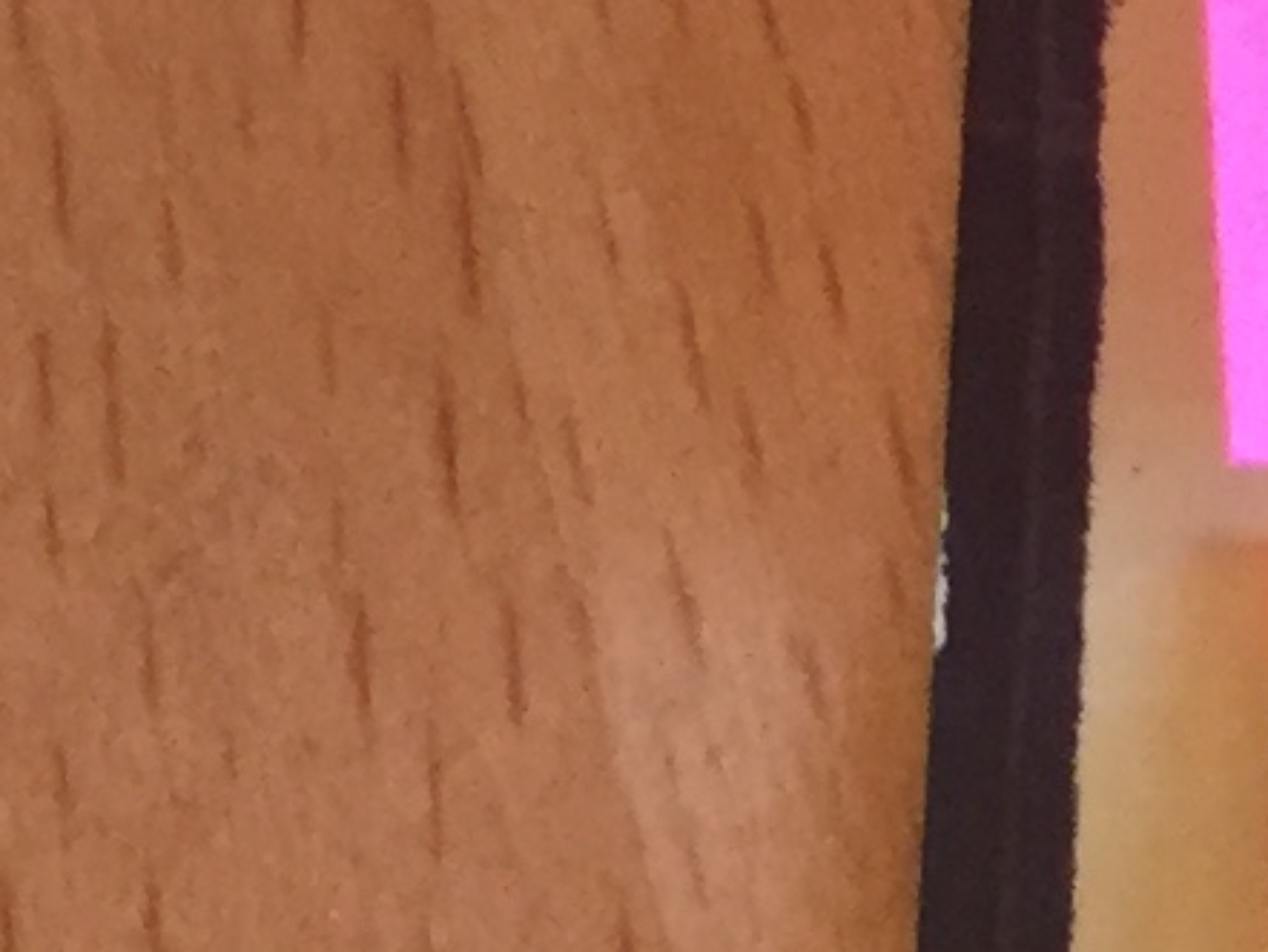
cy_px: 634
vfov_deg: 6.9
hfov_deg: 9.0
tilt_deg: -83.7
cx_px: 2014
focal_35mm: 214
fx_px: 7843
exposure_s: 1/30
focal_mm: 4.15
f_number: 2.2
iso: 80
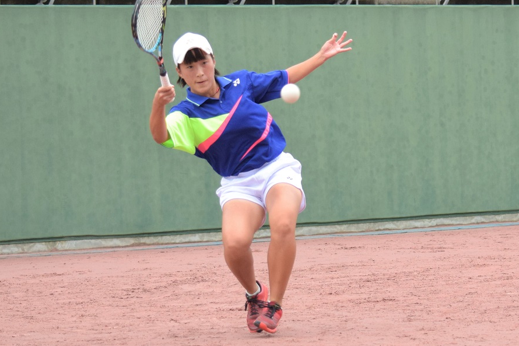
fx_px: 1579
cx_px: 247
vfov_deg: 12.5
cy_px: 155
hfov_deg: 18.7
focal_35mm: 110
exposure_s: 1/1600
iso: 1250
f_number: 4.5
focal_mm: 65
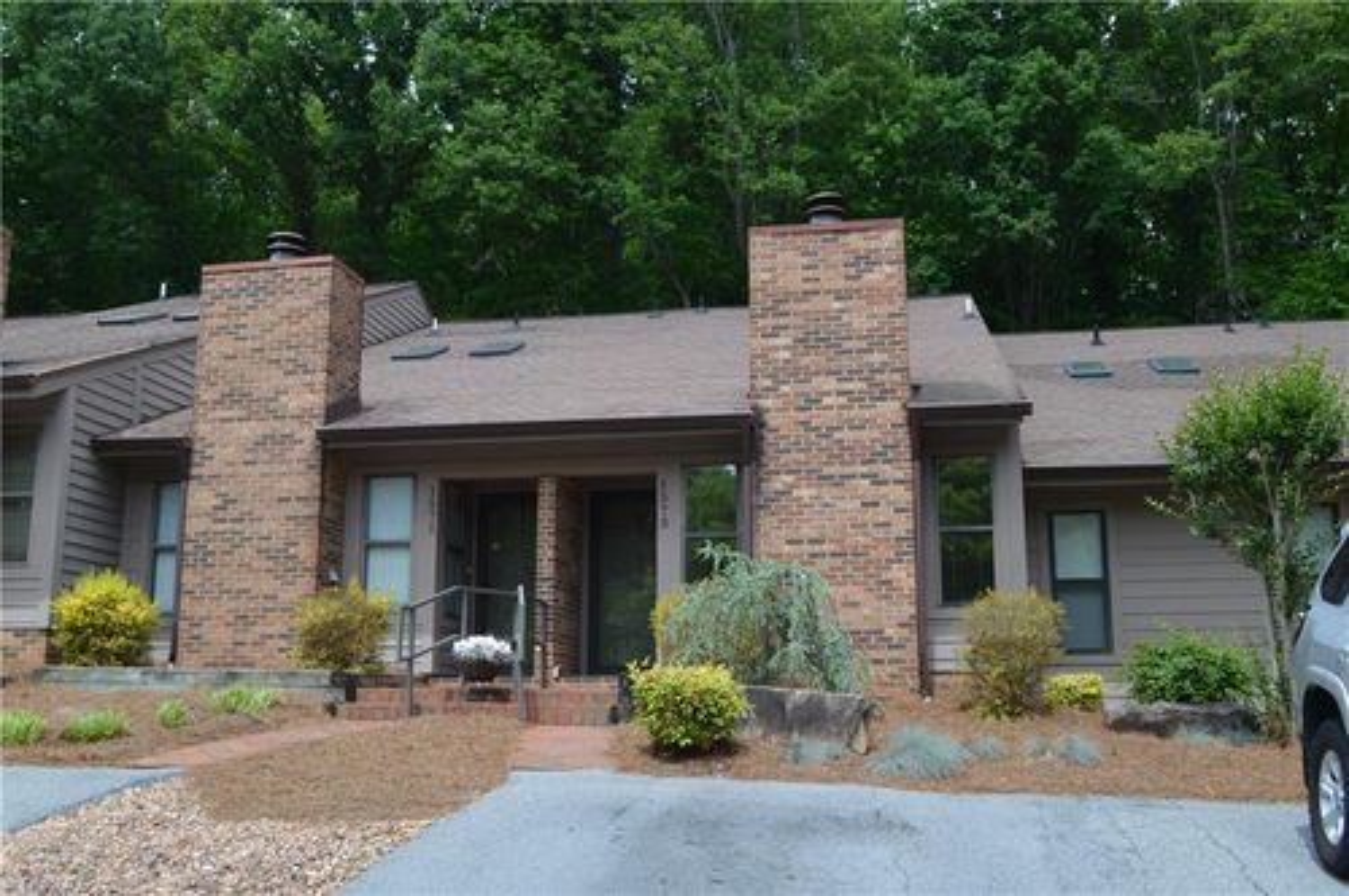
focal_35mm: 36
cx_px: 674
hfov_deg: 53.2
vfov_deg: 36.8
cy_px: 448
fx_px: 1347
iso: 100
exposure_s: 1/200
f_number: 7.1
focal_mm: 24
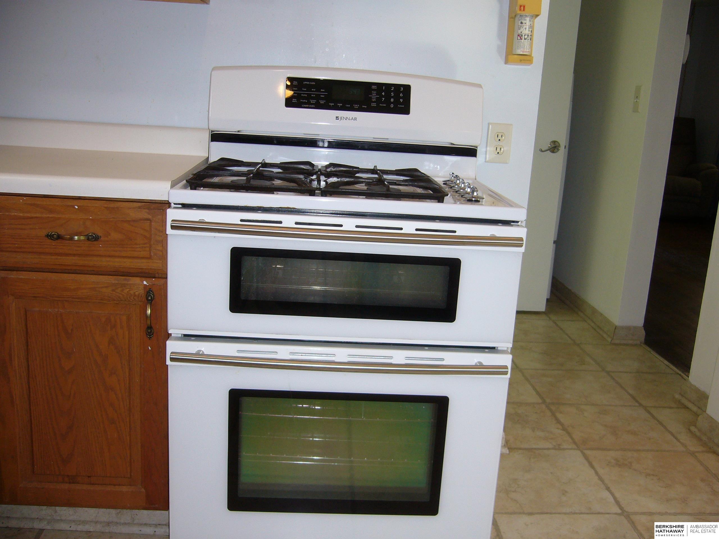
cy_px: 270
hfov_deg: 52.6
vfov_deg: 40.7
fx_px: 727
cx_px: 360
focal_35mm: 35
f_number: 2.8
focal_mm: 5.8
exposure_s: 1/60
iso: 100
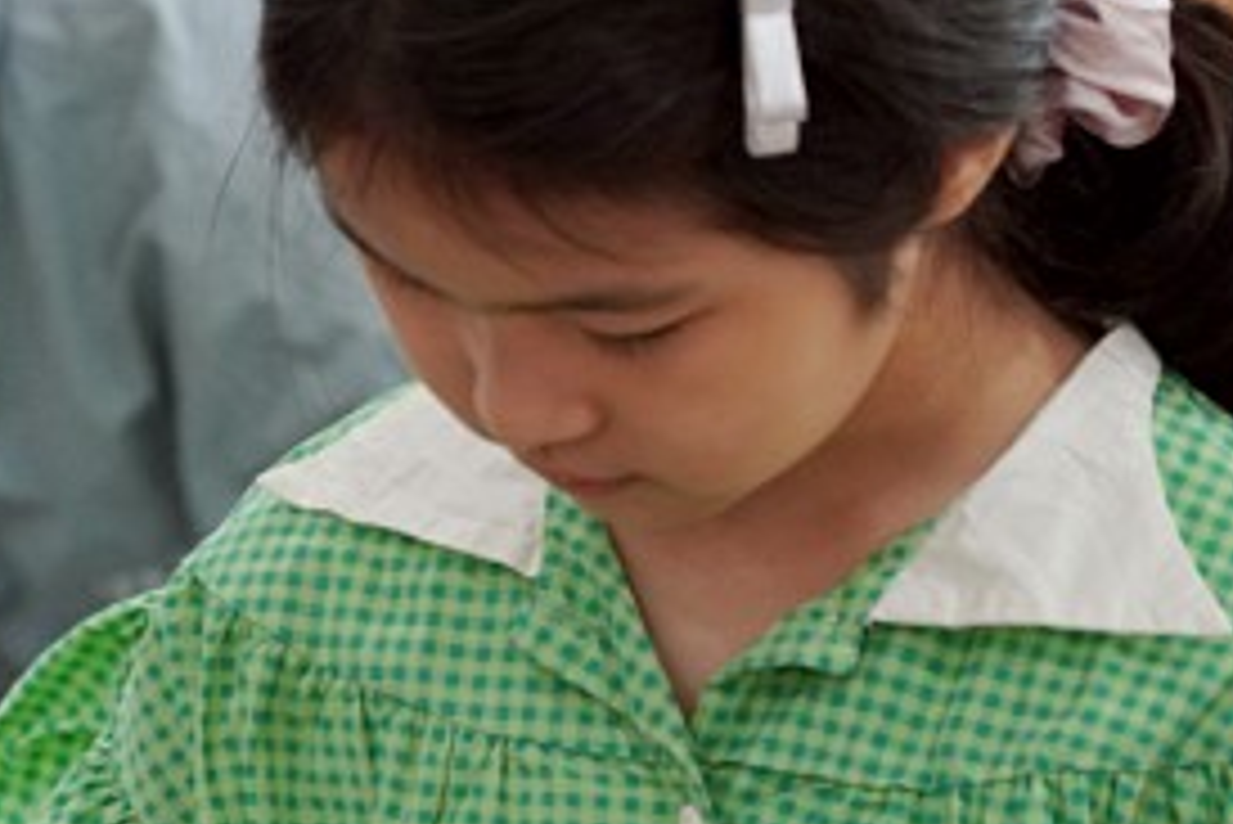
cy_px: 68
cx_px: -634
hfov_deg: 3.6
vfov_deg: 2.4
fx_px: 19669
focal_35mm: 574
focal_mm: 175
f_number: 4
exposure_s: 1/200
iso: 2000
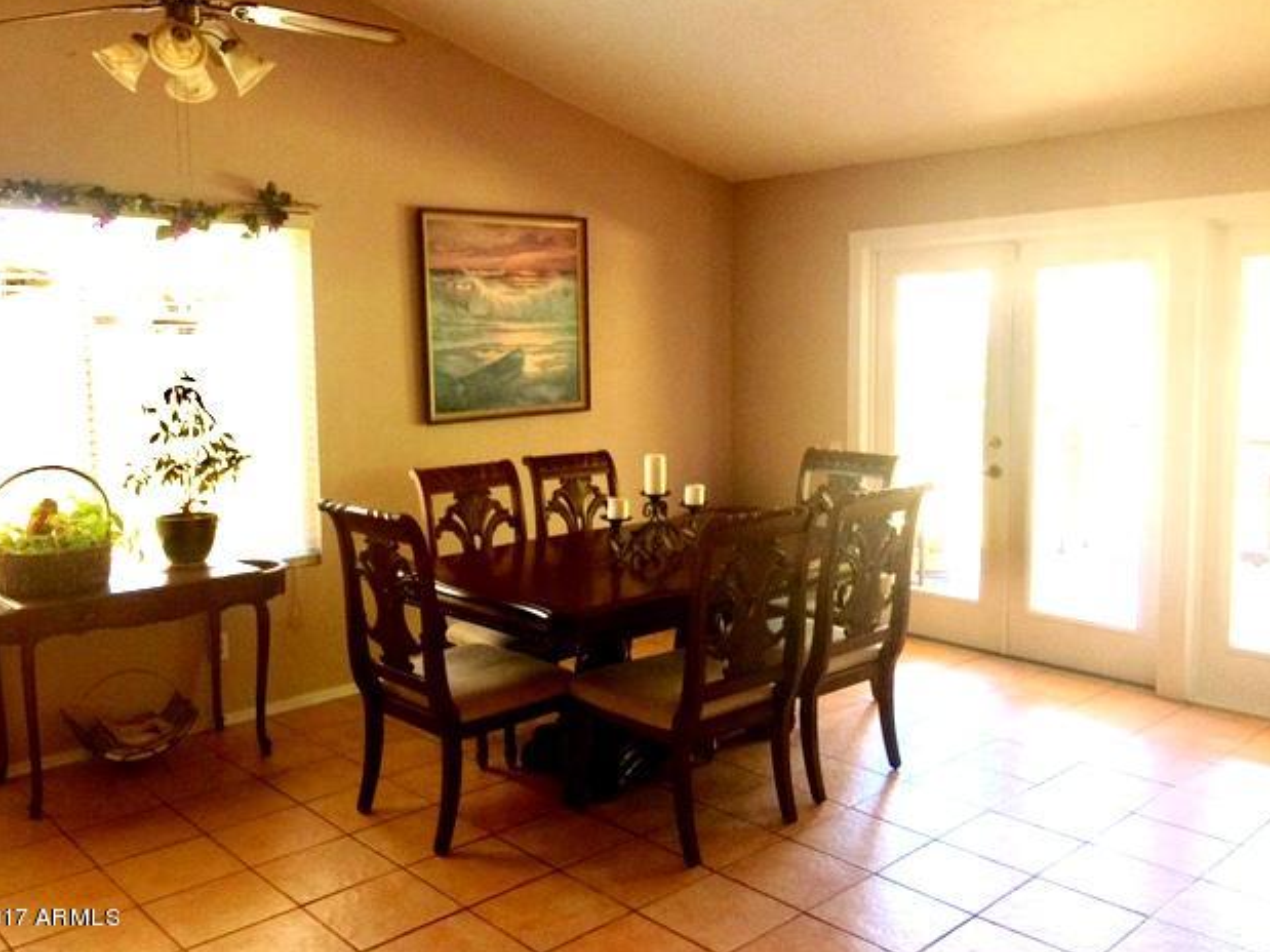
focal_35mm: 30
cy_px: 466
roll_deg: +0.7
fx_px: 1100
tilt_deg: -7.3
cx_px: 618
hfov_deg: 60.0
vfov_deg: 46.8
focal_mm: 4.15
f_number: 2.2
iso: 32
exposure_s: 1/30
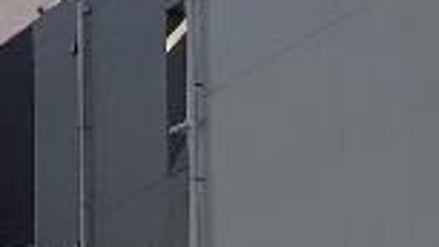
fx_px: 2782
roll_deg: +0.1
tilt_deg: +11.4
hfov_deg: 8.9
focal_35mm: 239
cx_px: -92
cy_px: 293
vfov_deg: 5.1
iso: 20
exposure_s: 1/1621
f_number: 1.8
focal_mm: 3.99
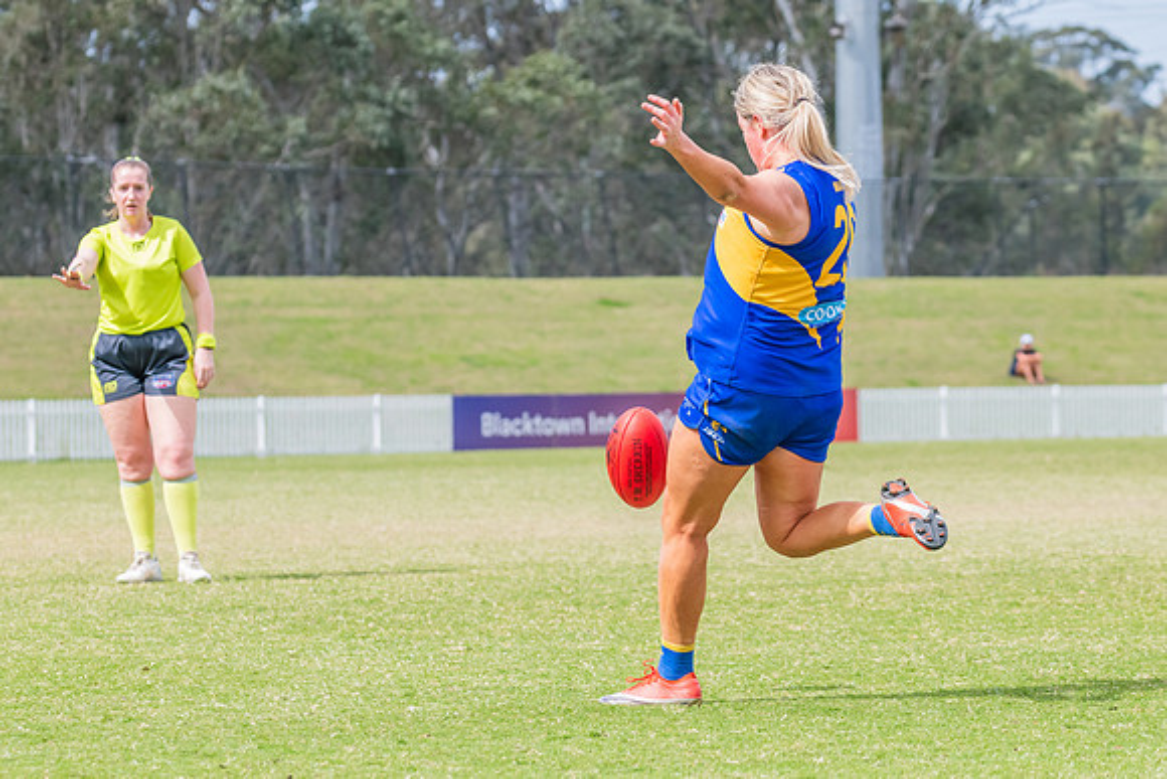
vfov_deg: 6.6
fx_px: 6758
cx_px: 640
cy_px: 390
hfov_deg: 9.9
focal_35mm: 208
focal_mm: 170
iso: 800
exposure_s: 1/1250
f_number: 9
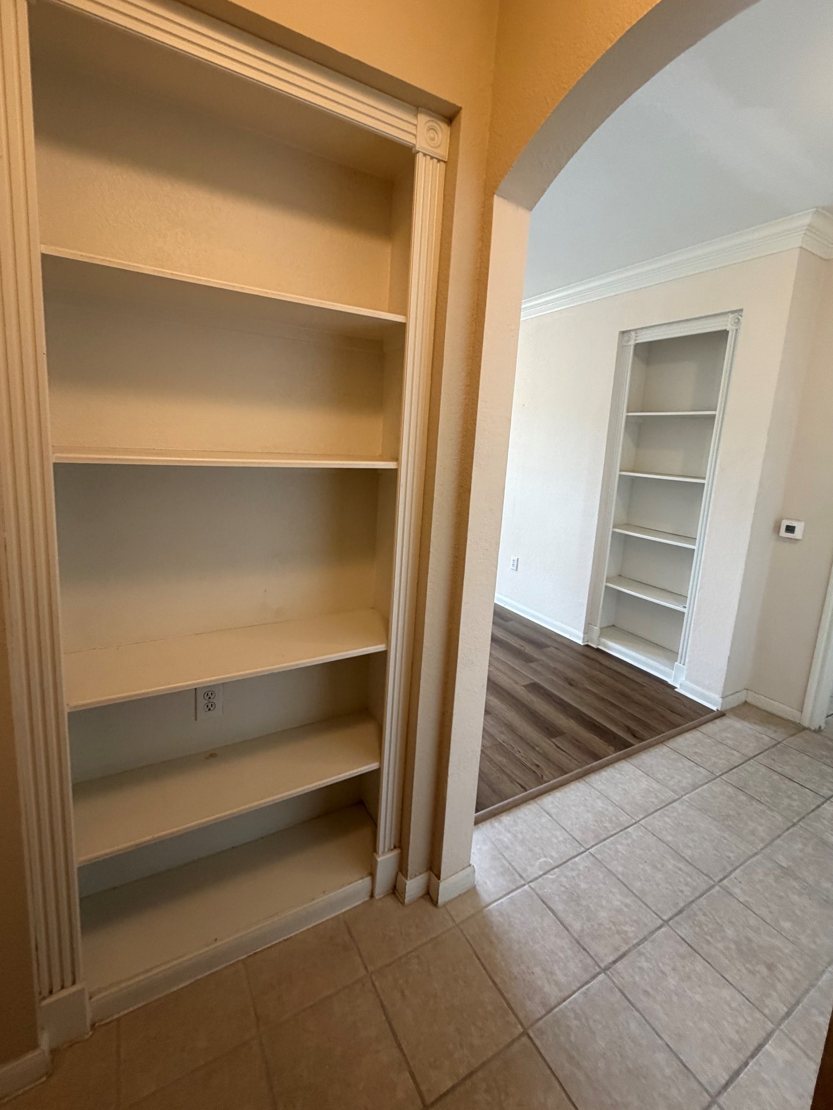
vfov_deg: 98.0
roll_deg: -3.4
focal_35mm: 15
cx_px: 398
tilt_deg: -9.1
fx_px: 481
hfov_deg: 81.7
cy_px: 516
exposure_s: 1/60
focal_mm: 2.22
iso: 320
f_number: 2.2
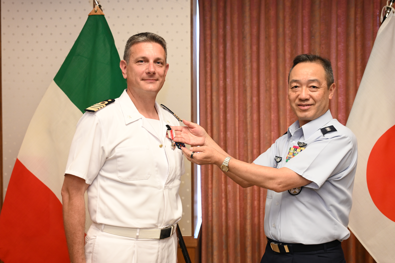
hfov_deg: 45.4
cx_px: 198
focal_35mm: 43
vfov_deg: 31.2
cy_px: 132
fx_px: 472
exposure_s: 1/200
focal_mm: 43
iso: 1600
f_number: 4
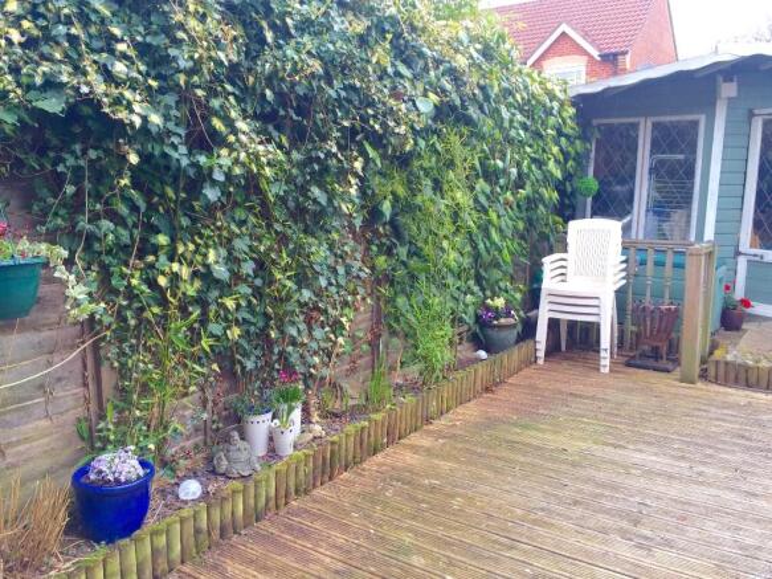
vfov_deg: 48.2
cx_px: 386
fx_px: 647
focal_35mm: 29
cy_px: 290
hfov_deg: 61.7
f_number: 2.2
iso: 32
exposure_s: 1/100
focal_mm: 4.15
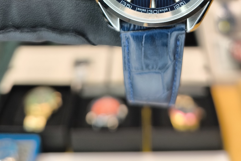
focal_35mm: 49
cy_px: -28
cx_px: 155
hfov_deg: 40.0
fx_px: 328
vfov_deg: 25.0
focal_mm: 6.92
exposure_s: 1/100
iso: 80
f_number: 1.9
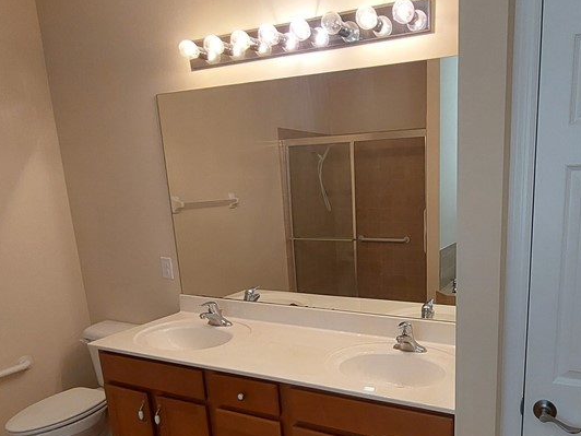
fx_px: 420
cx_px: 394
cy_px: 276
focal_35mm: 25
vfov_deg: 54.2
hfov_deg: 67.2
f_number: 2.2
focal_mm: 1.74
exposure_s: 1/60
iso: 160
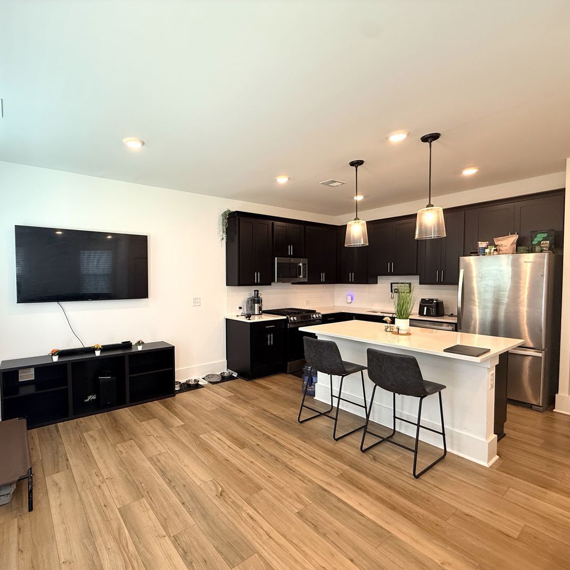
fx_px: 317
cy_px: 293
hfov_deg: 83.0
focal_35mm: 17
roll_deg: +0.3
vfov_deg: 83.9
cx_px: 230
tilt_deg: -1.9
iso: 160
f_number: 2.2
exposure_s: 1/120
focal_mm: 2.22
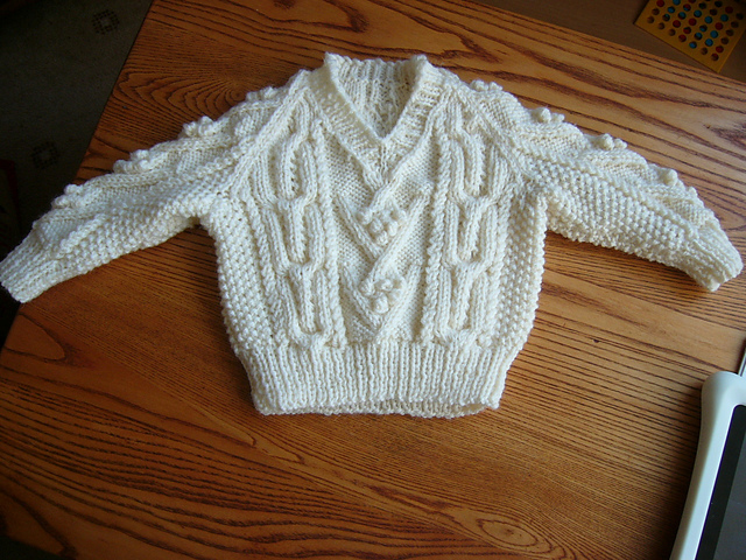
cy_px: 280
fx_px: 754
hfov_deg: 52.6
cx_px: 373
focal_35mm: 35
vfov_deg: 40.7
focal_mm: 5.8
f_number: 2.8
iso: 100
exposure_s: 1/25
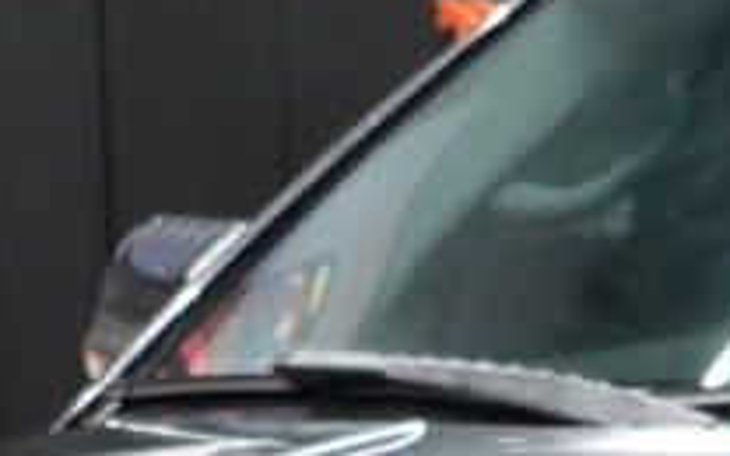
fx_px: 5212
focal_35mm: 262
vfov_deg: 4.8
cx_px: 1032
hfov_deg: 7.9
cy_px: 1235
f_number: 4
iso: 4000
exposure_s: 1/160
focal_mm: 33
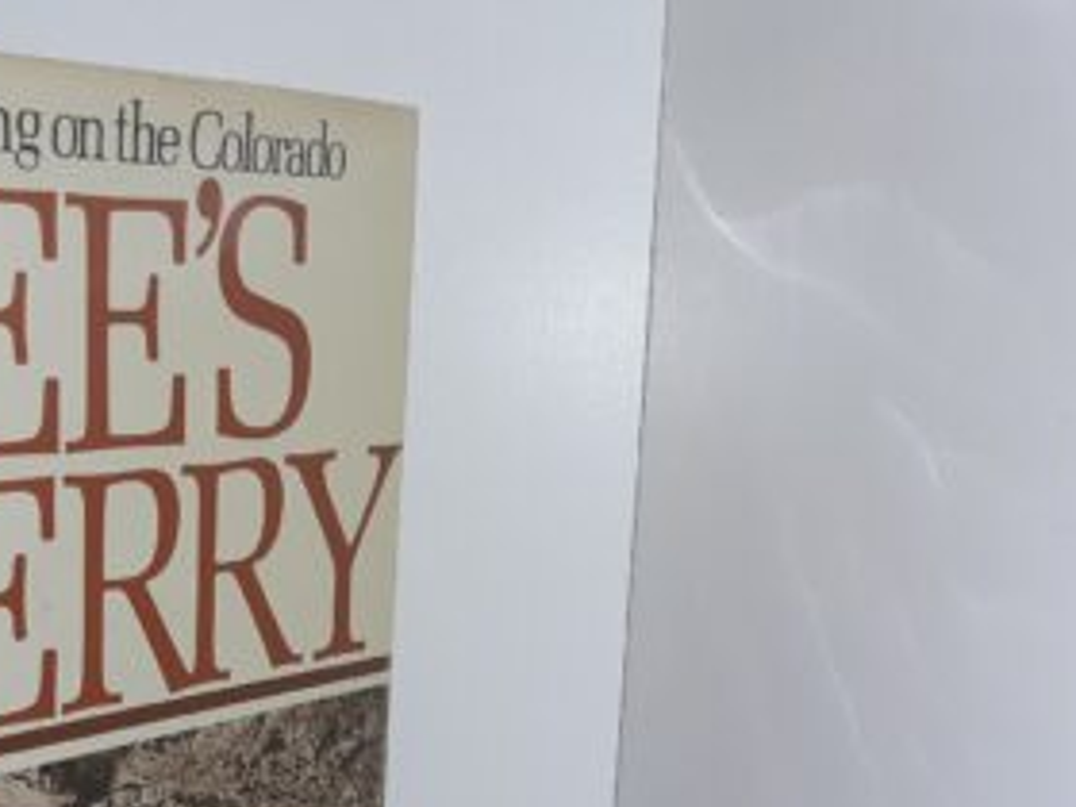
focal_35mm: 60
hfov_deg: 30.4
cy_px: 799
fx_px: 1865
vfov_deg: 23.4
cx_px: 50
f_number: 1.7
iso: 40
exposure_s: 1/146
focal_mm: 3.7
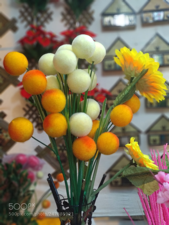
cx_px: 84
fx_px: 338
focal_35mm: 52
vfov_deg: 36.8
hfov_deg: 28.0
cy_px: 112
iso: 800
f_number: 2.6
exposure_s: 1/50
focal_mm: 5.99
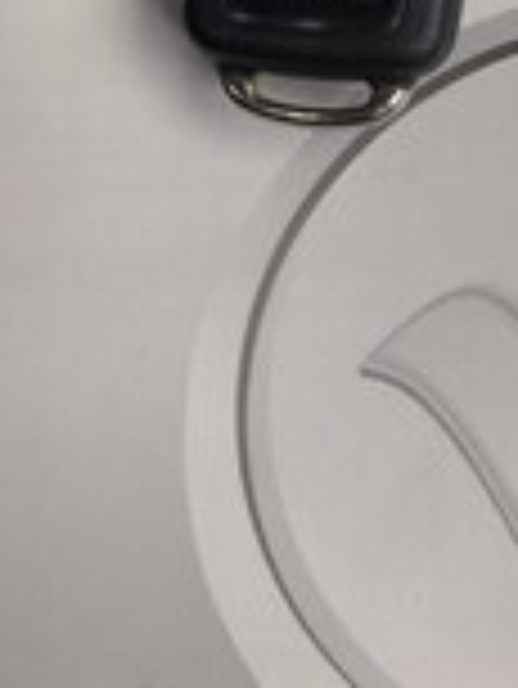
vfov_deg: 19.0
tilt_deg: -74.3
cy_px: -247
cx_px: 437
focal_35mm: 94
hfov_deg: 15.6
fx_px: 1873
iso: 32
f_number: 2.2
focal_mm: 4.15
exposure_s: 1/100
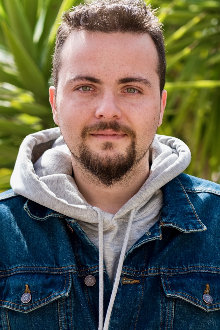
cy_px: 158
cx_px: 105
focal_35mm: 114
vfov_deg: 17.9
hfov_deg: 12.0
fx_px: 1044
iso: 50
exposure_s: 1/200
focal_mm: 101
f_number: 4
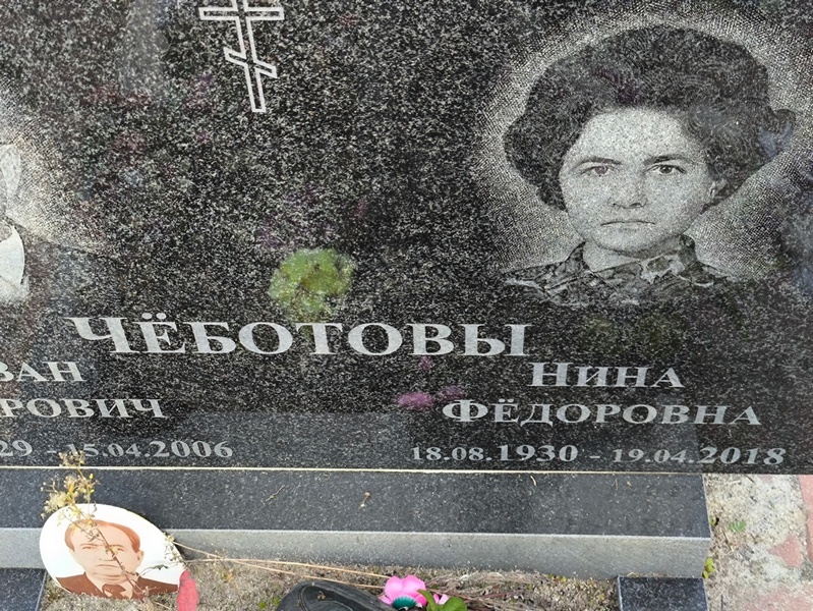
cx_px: 406
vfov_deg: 29.1
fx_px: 1175
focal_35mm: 50
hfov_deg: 38.2
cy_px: 306
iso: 100
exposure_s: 1/99.8
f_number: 1.7
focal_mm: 4.71
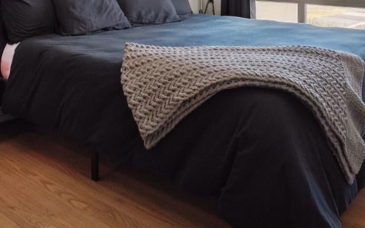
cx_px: 158
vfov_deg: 26.1
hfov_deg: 45.2
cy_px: -43
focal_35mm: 44
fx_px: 438
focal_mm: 16
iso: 400
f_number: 8
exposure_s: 1/200
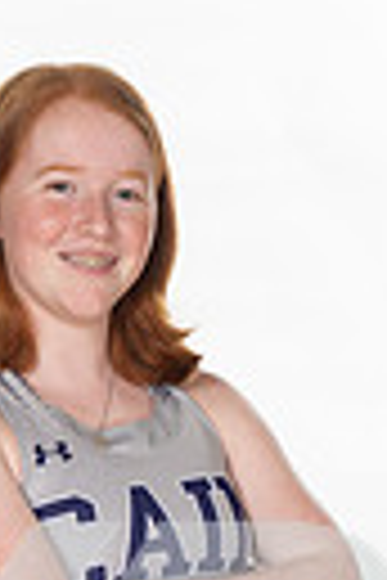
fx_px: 2693
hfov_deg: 8.2
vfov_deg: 11.6
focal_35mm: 167
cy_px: 980
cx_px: 68
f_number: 7.1
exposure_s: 1/320
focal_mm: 48
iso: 800
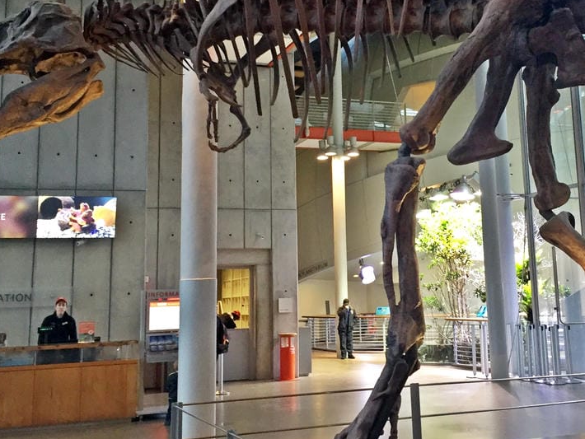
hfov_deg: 38.7
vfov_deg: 29.5
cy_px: 142
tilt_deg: +10.0
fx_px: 828
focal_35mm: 49
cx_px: 354
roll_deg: +0.0
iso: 125
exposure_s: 1/30
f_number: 2.2
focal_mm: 4.15
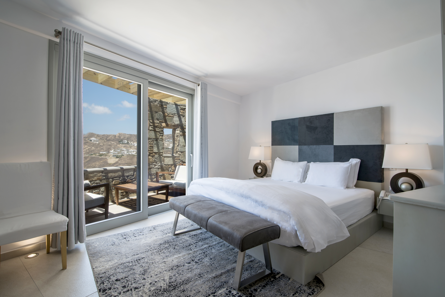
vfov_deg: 73.8
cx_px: 222
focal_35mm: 16
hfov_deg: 96.7
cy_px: 148
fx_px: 198
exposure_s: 1/6
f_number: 13
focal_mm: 16
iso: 100
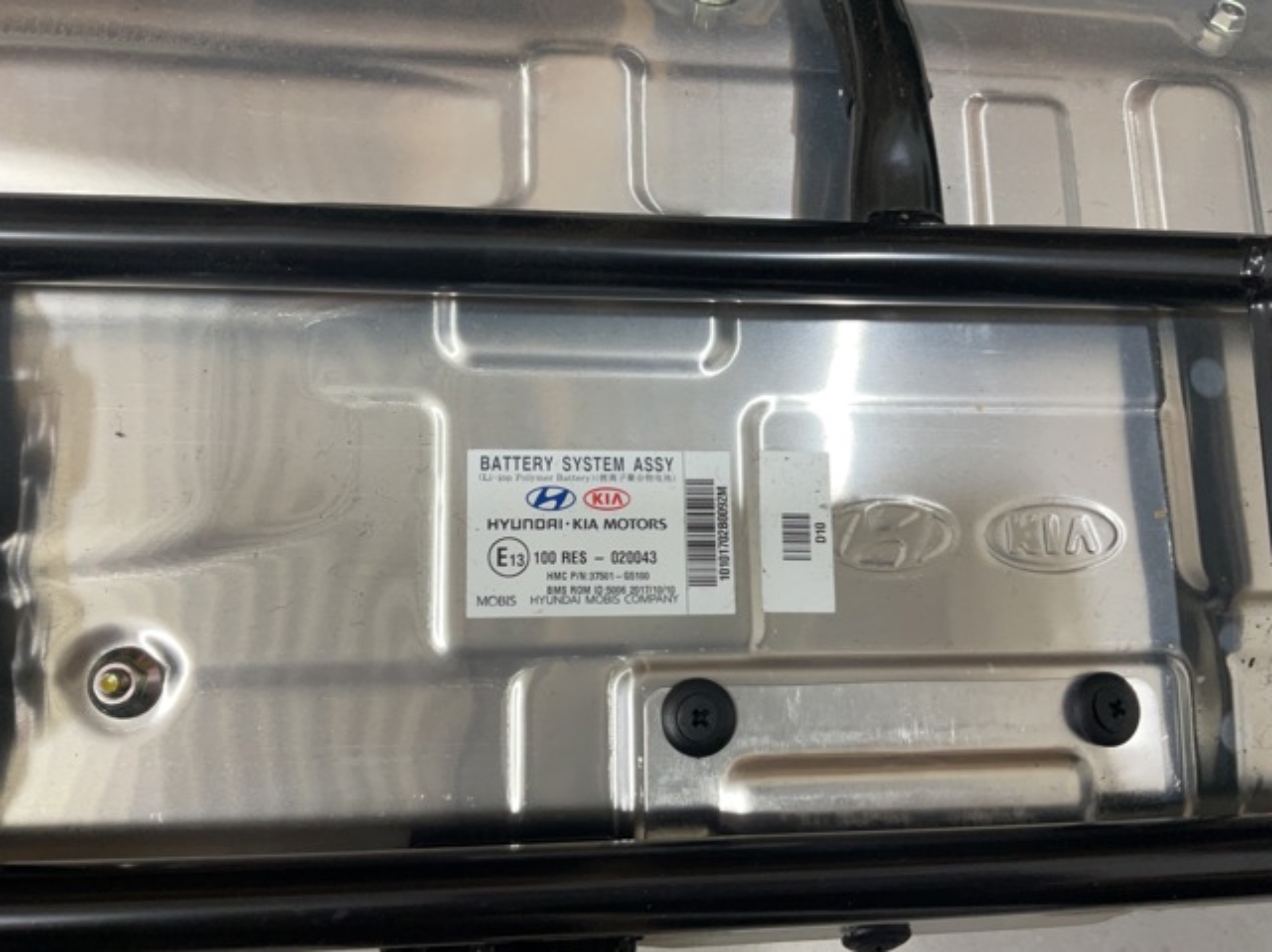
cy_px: 476
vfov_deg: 48.2
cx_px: 636
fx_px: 1065
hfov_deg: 61.7
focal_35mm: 29
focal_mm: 3
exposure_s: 1/100
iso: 40
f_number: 1.8
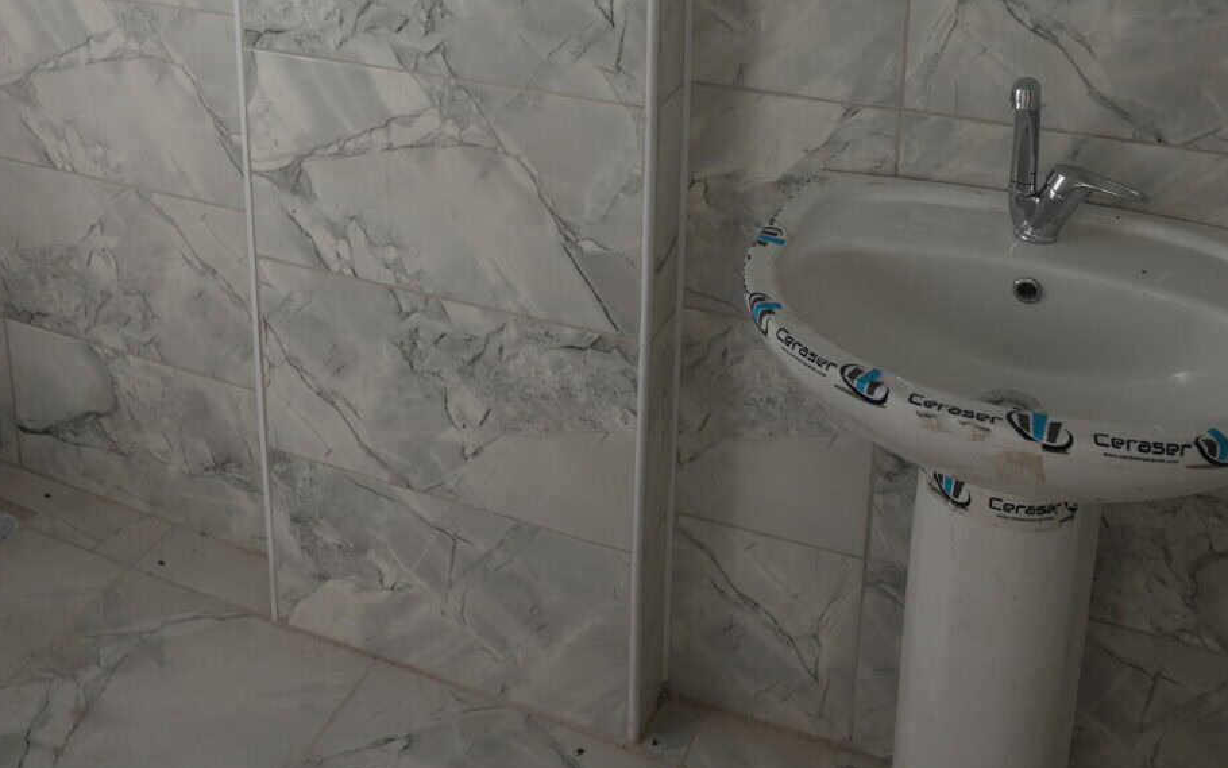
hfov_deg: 50.0
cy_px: -74
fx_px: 1305
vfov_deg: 29.6
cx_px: 484
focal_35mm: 39
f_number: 4
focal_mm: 17
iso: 400
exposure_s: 1/160
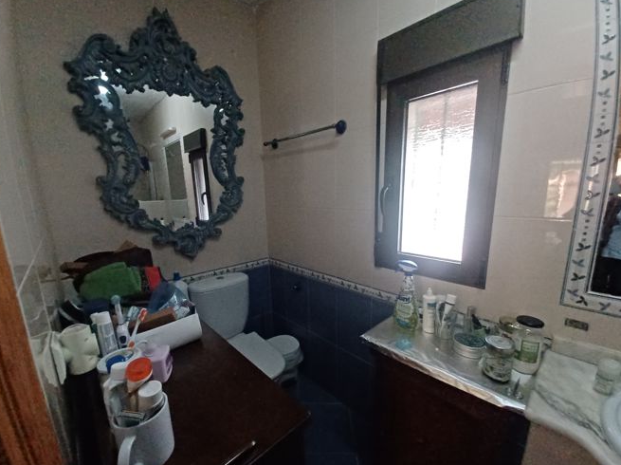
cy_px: 238
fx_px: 251
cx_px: 305
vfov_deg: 85.6
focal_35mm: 14
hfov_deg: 102.1
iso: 320
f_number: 2.2
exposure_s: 1/24
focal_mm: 1.42
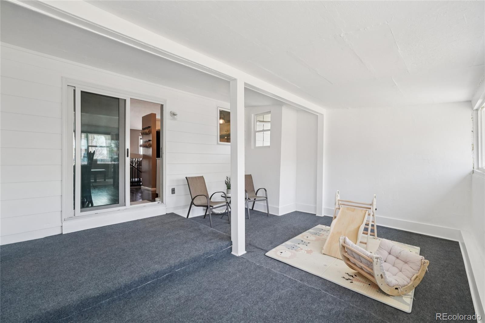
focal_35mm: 15
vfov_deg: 77.3
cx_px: 242
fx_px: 202
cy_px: 162
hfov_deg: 100.4
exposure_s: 1/30
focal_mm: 10
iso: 800
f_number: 8
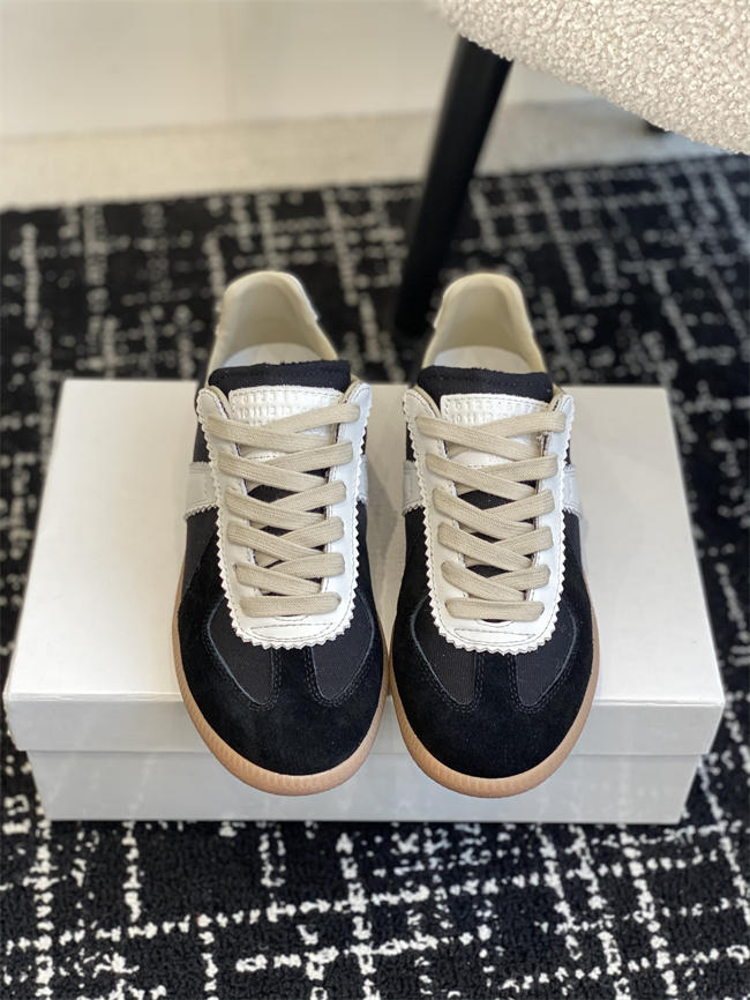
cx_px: 375
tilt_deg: -47.6
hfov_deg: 28.0
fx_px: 1501
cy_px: 500
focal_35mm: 52
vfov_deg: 36.8
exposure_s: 1/122
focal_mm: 6
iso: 50
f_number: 2
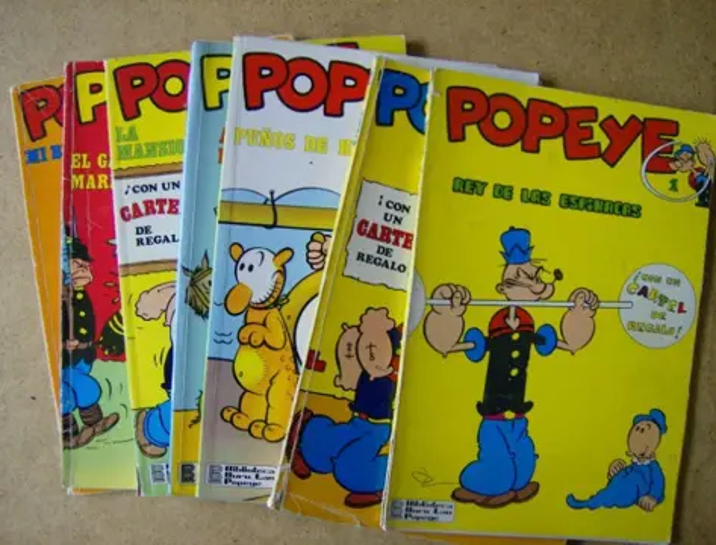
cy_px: 272
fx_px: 749
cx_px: 358
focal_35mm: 36
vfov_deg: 40.0
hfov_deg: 51.1
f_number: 2.8
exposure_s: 1/64
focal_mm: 6
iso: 124
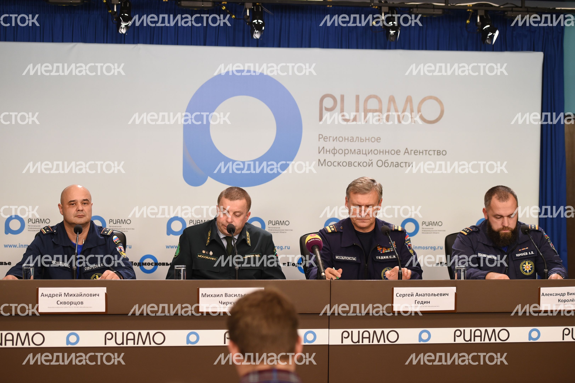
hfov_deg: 28.9
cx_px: 288
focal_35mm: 70
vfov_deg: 19.4
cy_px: 192
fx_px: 1117
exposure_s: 1/250
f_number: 3.5
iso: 1600
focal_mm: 70
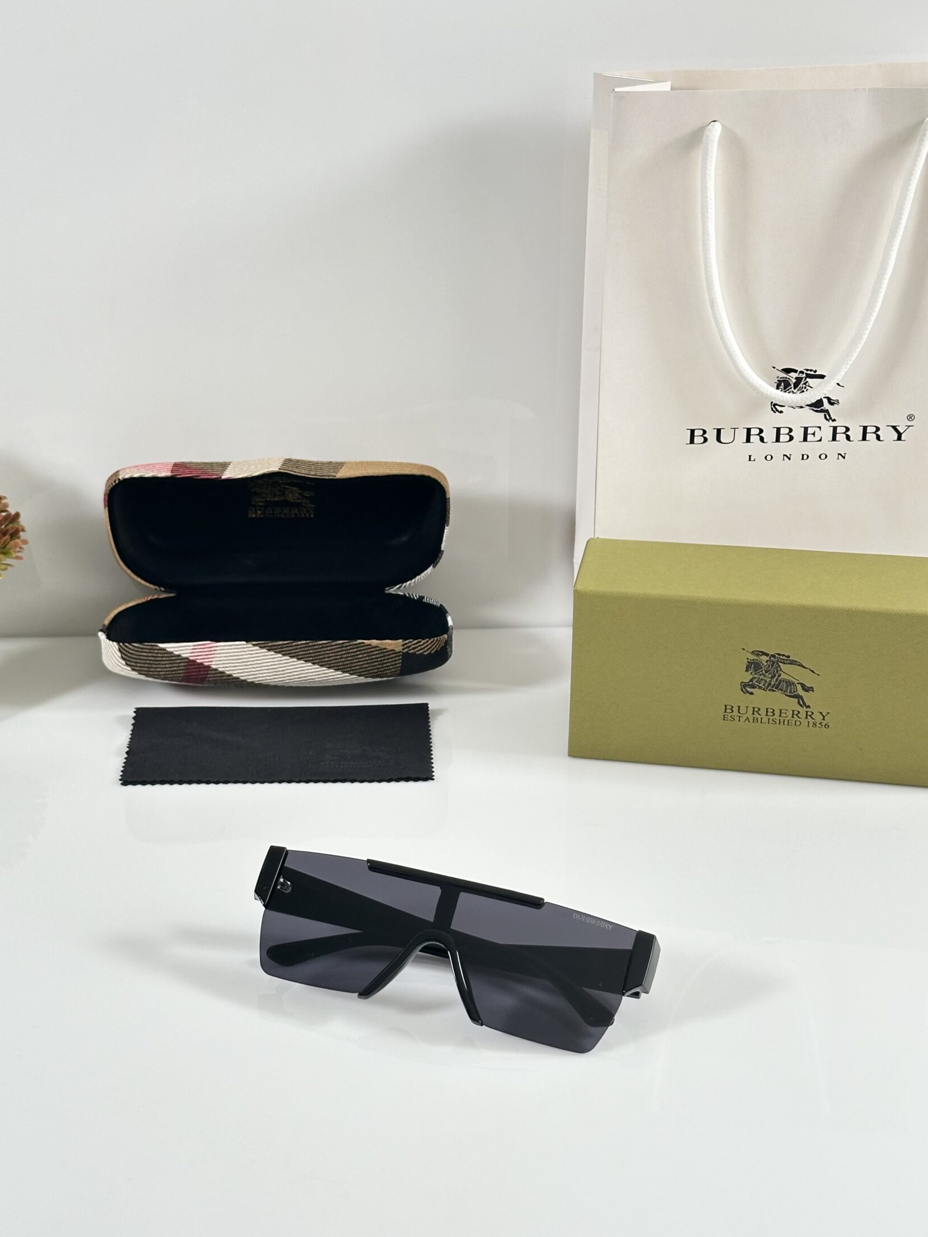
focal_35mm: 56
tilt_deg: -23.1
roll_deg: +0.1
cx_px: 404
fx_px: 2001
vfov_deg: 34.3
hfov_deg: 26.1
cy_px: 682
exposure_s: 1/100
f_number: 1.78
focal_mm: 6.86
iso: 100
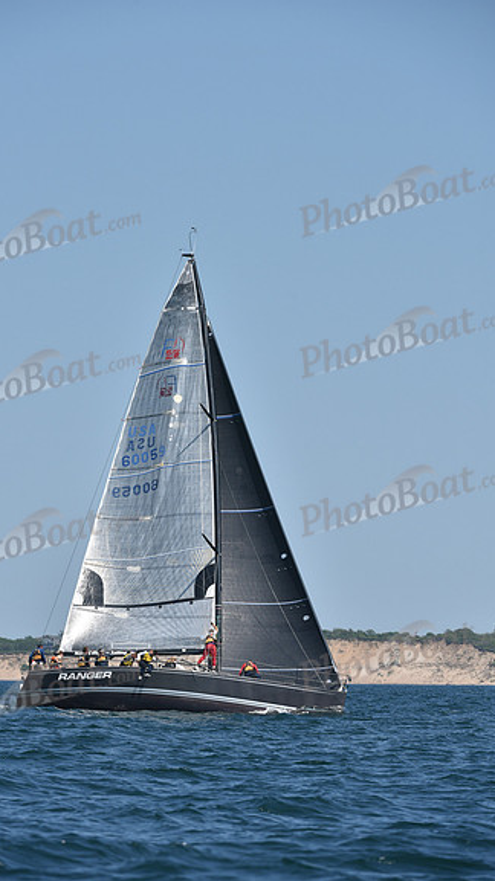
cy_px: 440
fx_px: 6893
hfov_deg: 4.1
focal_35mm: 295
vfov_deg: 7.3
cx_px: 221
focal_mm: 280
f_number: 9
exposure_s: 1/1250
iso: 320
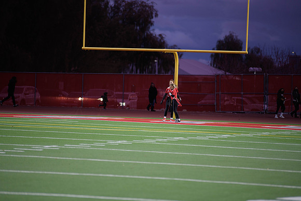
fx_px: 1673
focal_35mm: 200
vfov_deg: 6.9
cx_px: 150
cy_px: 100
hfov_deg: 10.3
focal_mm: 200
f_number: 2.8
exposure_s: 1/200
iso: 1000
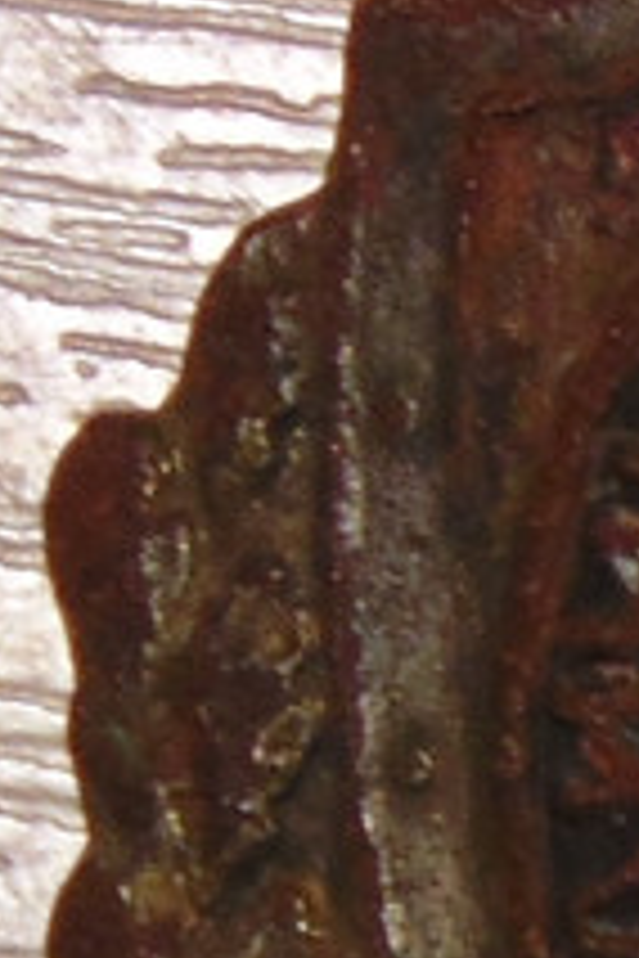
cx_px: 1285
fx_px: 7375
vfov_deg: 7.4
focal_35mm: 277
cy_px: 1246
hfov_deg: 4.9
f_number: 3.7
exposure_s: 1/30
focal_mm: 12.8
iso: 80
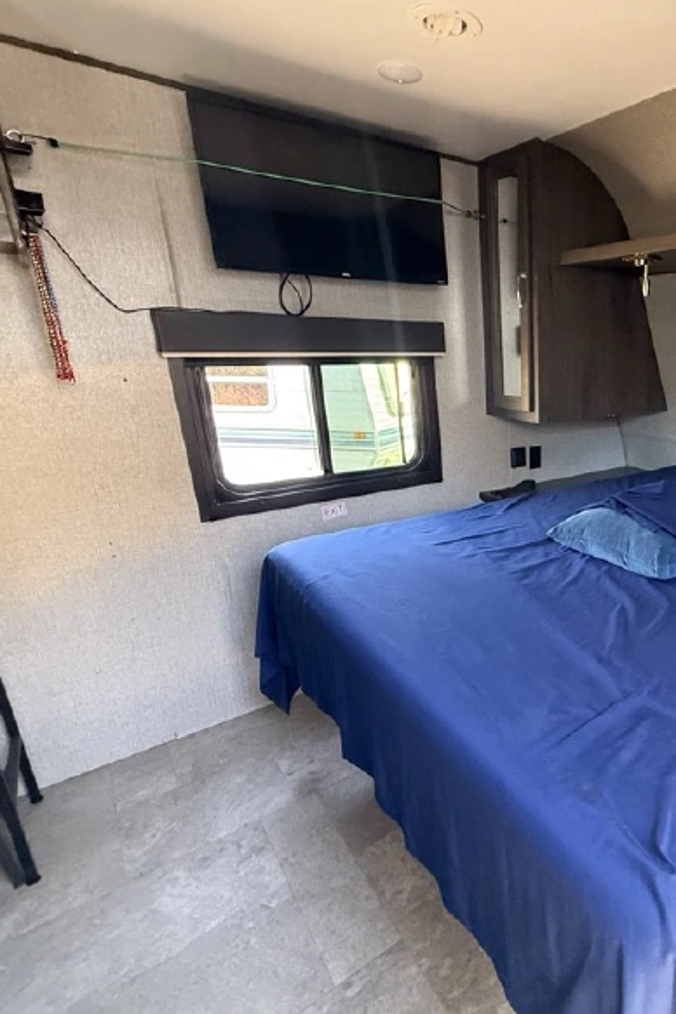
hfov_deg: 54.8
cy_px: 512
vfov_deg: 84.0
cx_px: 594
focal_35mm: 20
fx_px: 563
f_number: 2.2
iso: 500
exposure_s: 1/60
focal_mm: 2.22
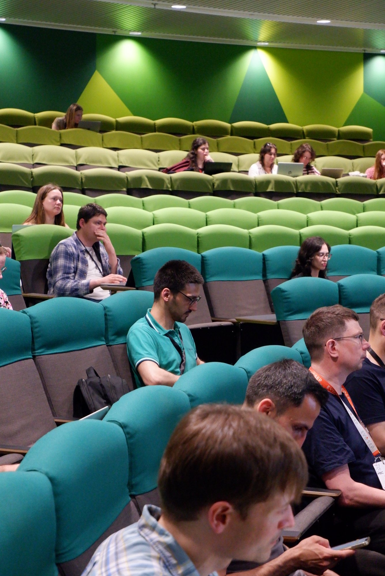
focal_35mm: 68
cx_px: 192
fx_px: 1089
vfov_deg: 29.6
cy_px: 288
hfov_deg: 20.0
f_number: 5.6
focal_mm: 45
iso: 6400
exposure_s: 1/125
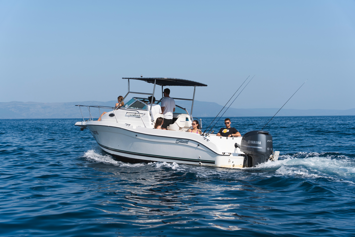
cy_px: 118
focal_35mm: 59
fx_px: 584
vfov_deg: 22.9
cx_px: 178
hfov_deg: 33.8
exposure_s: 1/1250
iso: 100
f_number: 5
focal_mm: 59.2
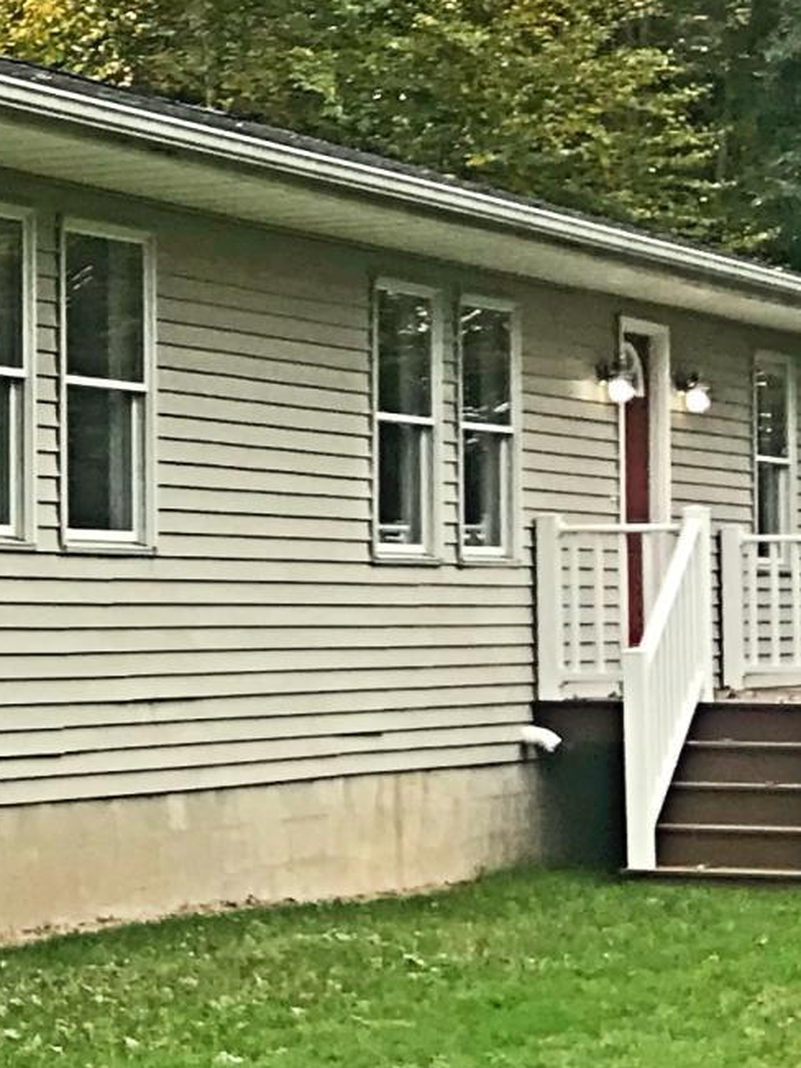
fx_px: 3981
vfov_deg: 15.3
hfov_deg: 10.6
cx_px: -765
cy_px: 461
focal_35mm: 129
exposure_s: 1/257
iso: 20
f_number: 1.8
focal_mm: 3.99
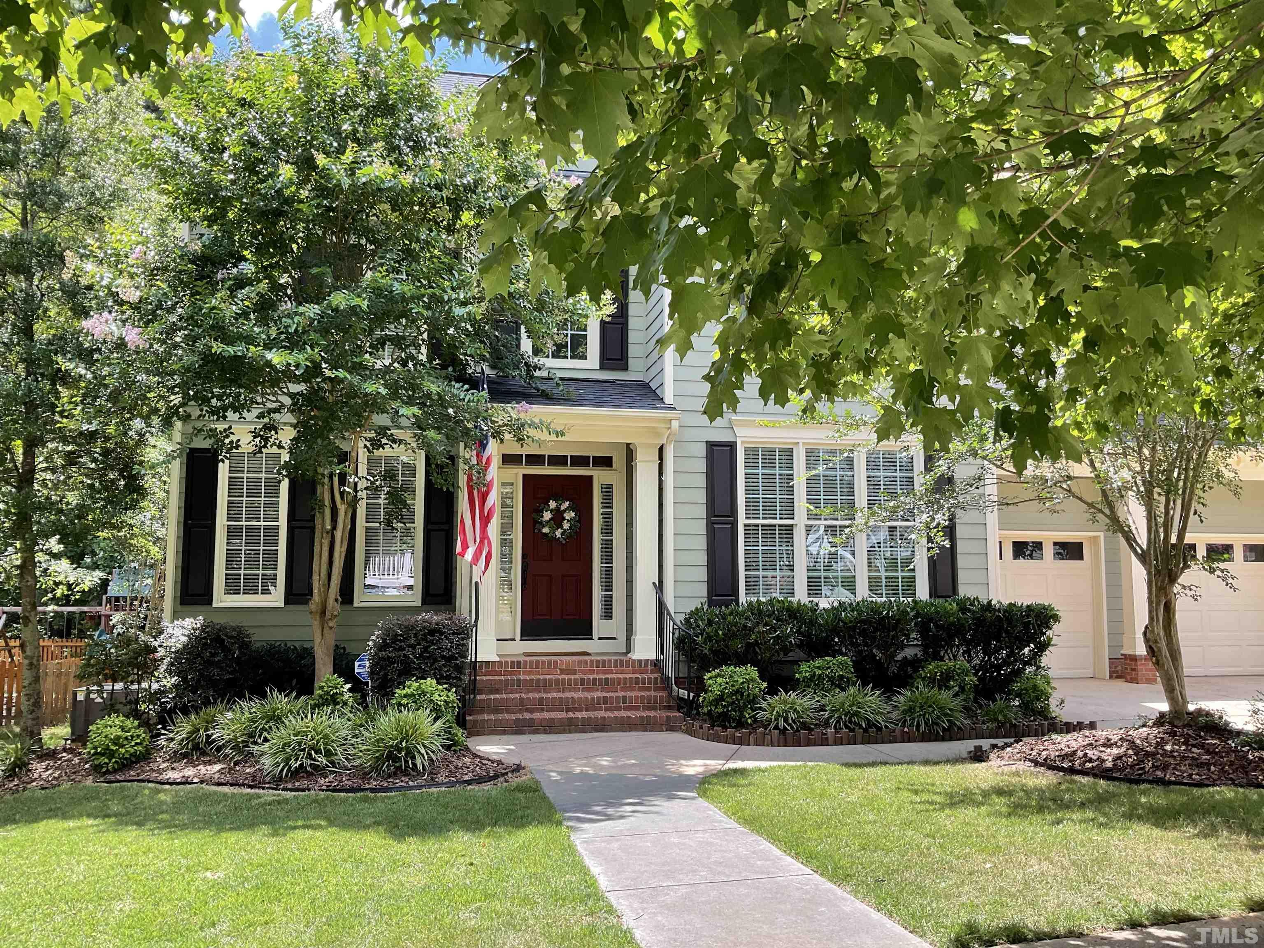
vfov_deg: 48.2
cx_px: 632
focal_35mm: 29
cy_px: 474
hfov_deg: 61.7
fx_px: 1059
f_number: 1.8
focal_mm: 3
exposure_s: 1/264
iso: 16
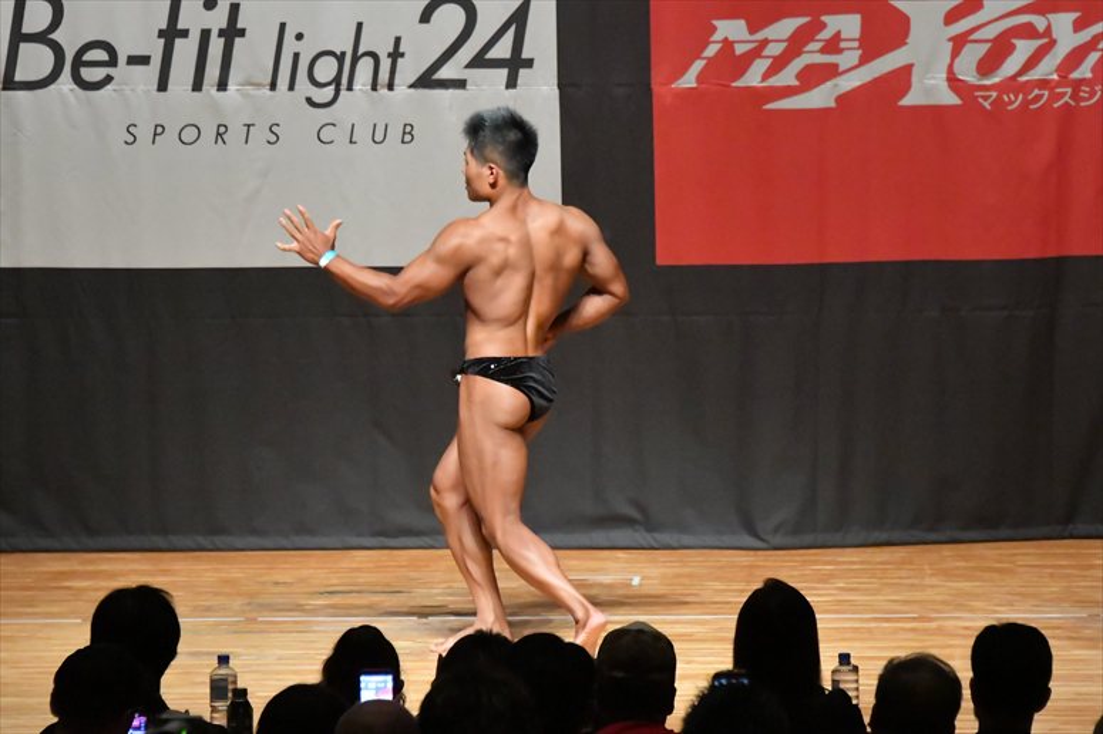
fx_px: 7809
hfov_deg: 8.1
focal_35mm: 255
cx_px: 552
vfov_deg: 5.4
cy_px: 367
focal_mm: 170
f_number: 5.6
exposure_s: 1/400
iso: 16000
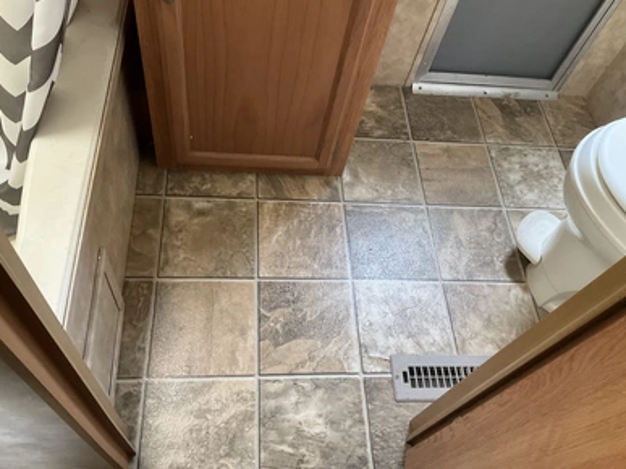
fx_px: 542
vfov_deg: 46.8
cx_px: 314
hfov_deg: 60.0
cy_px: 233
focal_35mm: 30
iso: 80
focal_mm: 3
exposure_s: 1/60
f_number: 1.8
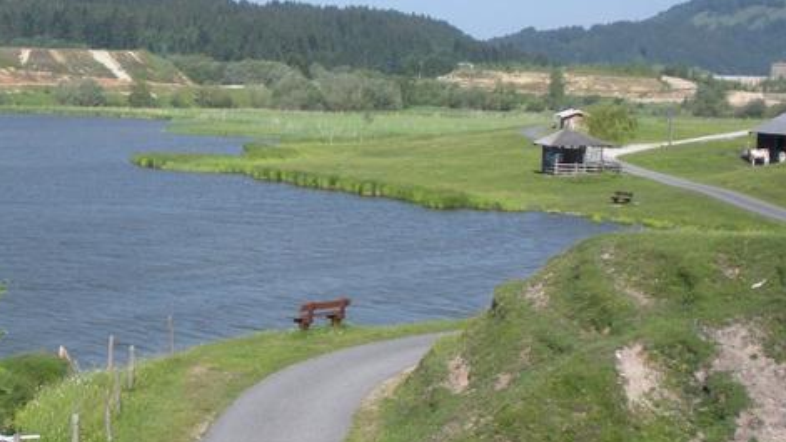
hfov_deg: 25.8
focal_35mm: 80
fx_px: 1667
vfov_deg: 15.1
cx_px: 93
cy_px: 145
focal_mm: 6.3
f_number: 3.5
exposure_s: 1/575
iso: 64
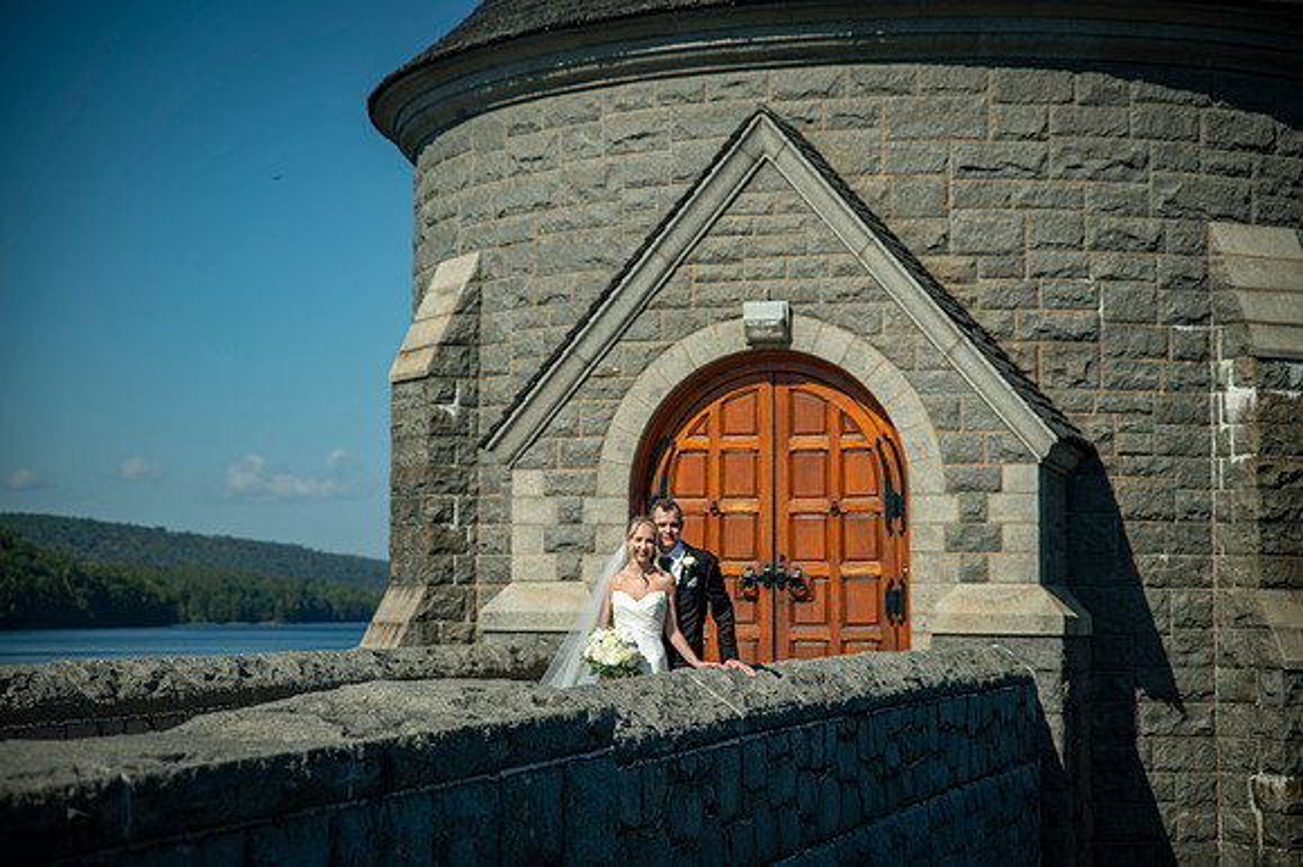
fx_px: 2618
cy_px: 434
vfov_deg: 18.8
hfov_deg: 27.9
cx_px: 652
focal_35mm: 72
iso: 80
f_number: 2.8
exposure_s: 1/2000
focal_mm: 70
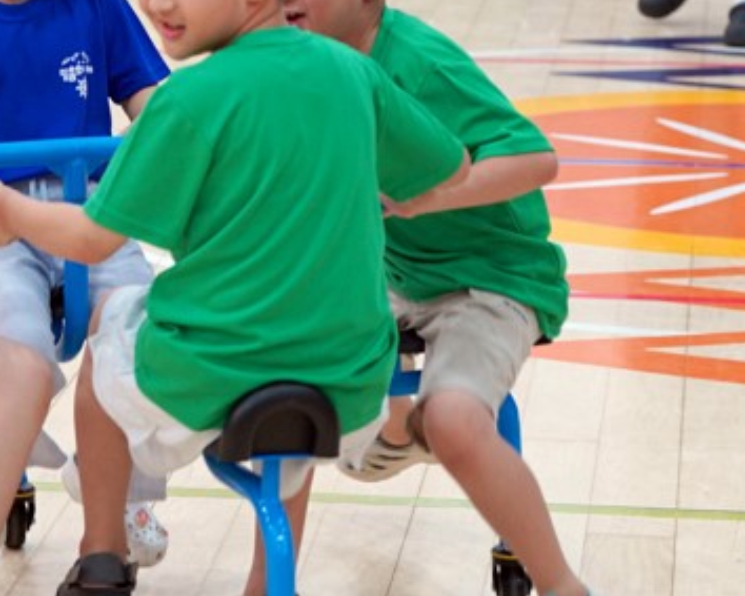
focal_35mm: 167
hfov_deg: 11.5
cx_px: 25
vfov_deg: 9.2
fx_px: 3681
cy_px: 51
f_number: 4
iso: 1250
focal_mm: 70
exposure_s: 1/160
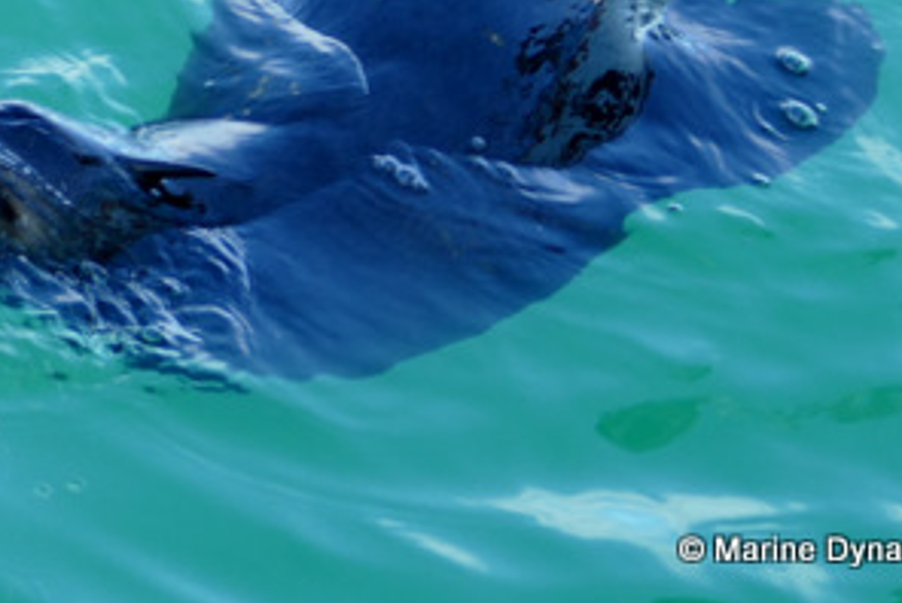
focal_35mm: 223
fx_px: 5593
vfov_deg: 6.2
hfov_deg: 9.2
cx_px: 411
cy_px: -2
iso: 125
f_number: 3.9
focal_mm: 39.97
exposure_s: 1/125
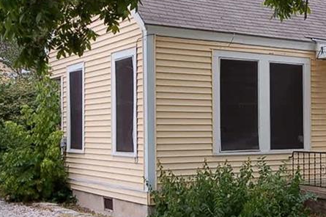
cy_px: 111
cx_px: 298
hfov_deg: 28.1
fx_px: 624
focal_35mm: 69
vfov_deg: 19.7
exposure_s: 1/125
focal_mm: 20
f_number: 5.6
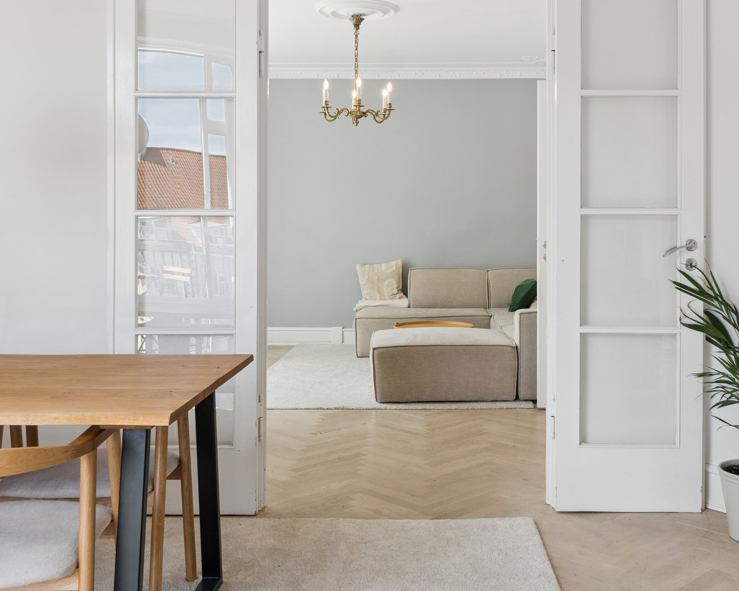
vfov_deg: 35.4
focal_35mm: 42
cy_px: 215
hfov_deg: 43.7
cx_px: 421
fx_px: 919
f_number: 8
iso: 200
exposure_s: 1/60
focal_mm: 16
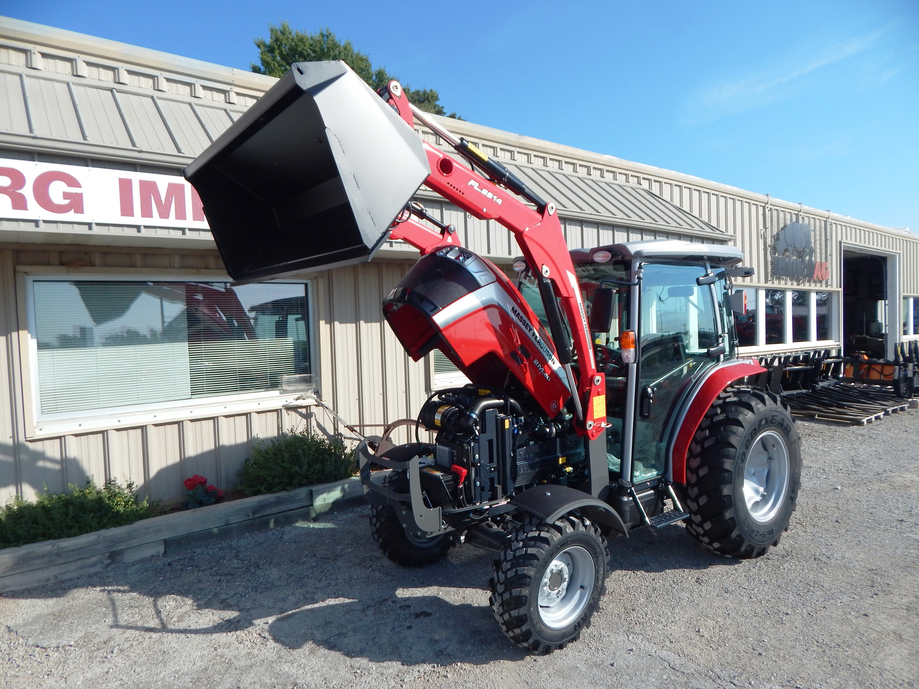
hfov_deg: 76.4
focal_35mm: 22
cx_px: 460
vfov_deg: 61.1
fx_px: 584
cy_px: 344
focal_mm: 4
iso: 125
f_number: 6
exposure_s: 1/400
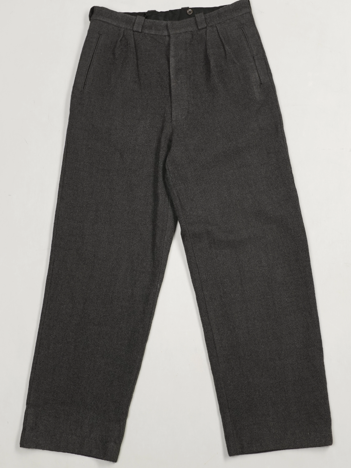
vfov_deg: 36.8
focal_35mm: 52
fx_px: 703
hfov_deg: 28.0
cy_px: 240
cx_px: 176
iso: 400
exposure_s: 1/100
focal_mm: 32
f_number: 4
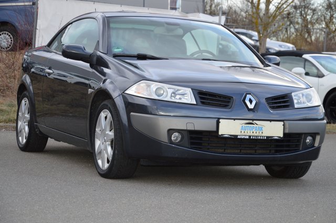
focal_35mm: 105
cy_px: 112
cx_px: 168
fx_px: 979
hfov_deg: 19.5
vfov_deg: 13.0
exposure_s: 1/125
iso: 220
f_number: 5.3
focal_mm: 70
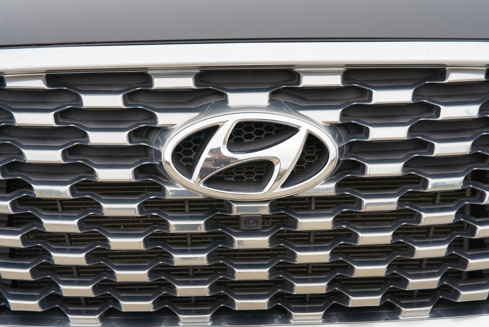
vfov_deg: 16.1
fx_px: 1155
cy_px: 164
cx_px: 244
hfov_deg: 23.9
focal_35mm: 85
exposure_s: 1/200
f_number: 4.5
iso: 100
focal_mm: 85
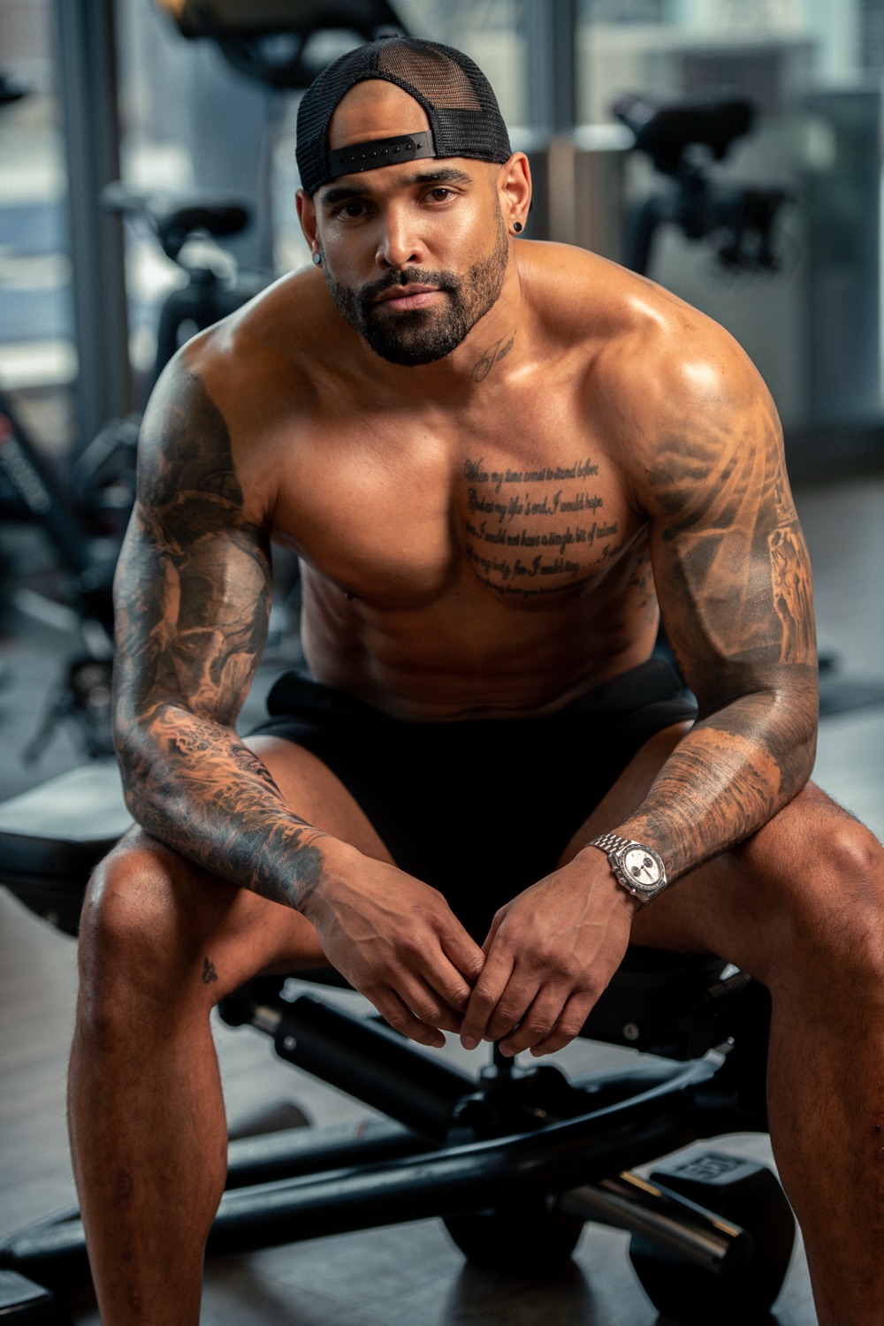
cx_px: 442
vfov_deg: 19.5
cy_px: 663
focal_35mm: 105
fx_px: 3867
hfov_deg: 13.0
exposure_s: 1/125
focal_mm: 105
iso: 125
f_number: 3.2
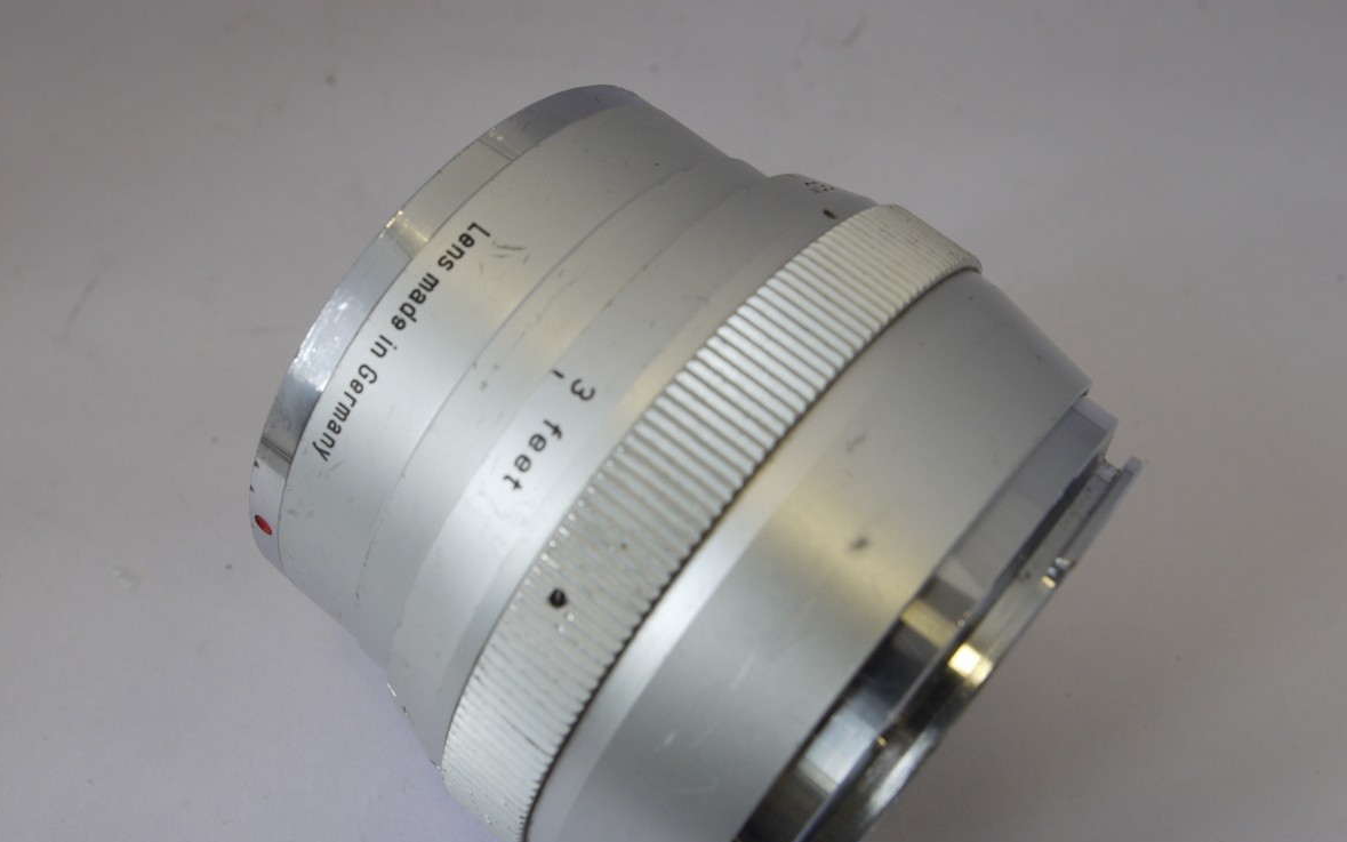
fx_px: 1505
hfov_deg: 48.2
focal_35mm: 41
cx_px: 680
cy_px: 468
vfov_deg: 31.2
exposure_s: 1/30
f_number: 9
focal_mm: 19
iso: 320
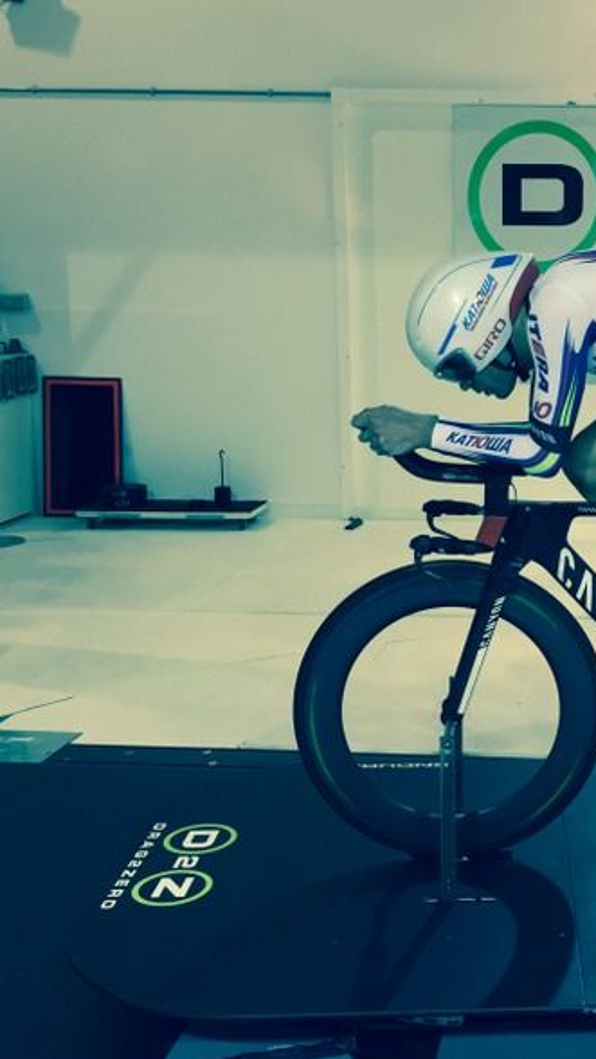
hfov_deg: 26.3
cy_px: 526
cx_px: 591
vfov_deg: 47.3
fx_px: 1207
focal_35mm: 43
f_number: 2.2
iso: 64
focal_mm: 4.15
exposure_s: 1/30
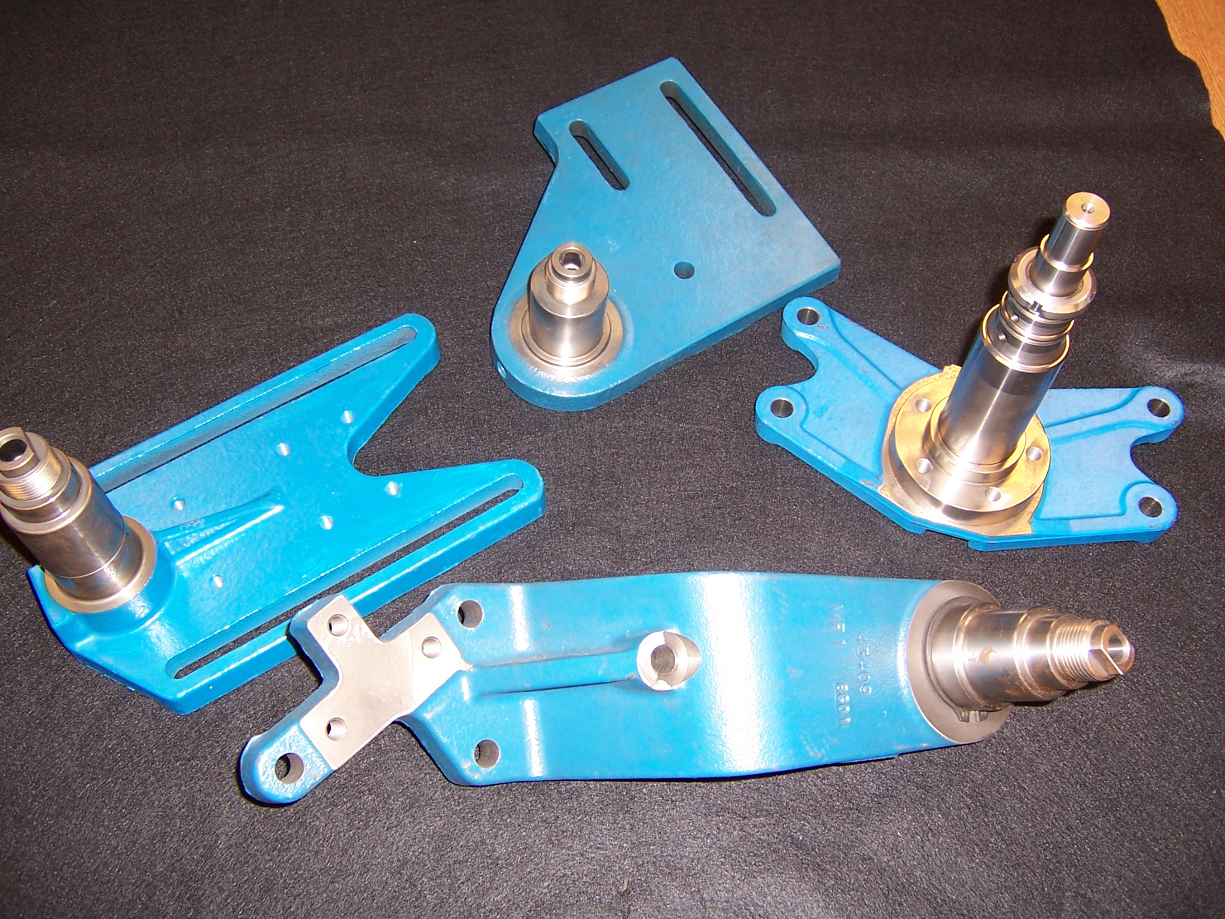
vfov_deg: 42.9
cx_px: 612
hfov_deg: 55.4
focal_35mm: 33
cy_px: 460
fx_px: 1168
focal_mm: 5.5
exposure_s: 1/60
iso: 80
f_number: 2.8
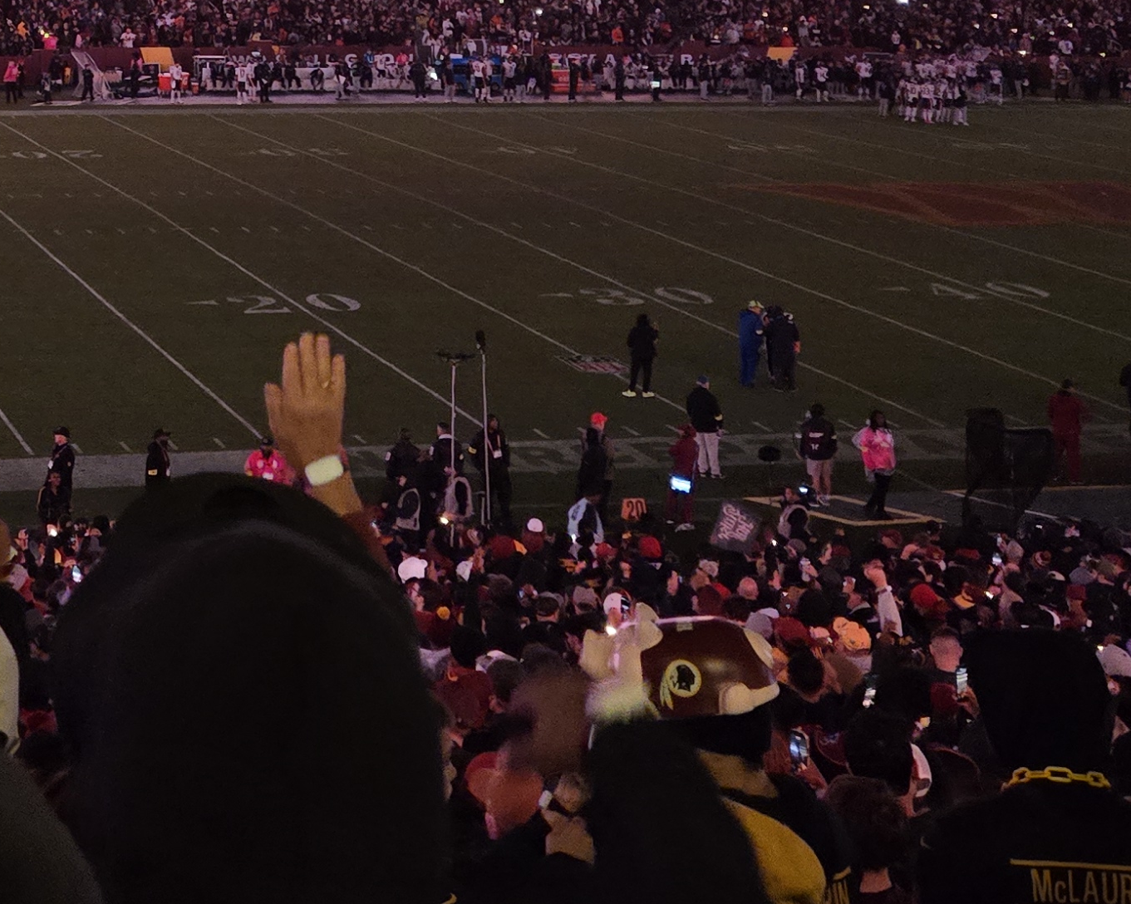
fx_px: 2209
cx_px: -26
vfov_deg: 21.4
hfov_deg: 27.0
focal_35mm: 66
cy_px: -190
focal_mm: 5.4
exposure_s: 1/60
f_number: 1.8
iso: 1000
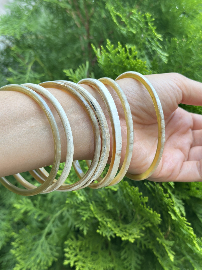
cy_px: 135
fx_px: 373
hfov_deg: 30.3
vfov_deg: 39.7
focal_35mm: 48
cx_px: 101
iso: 80
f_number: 1.78
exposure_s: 1/264
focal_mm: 6.86
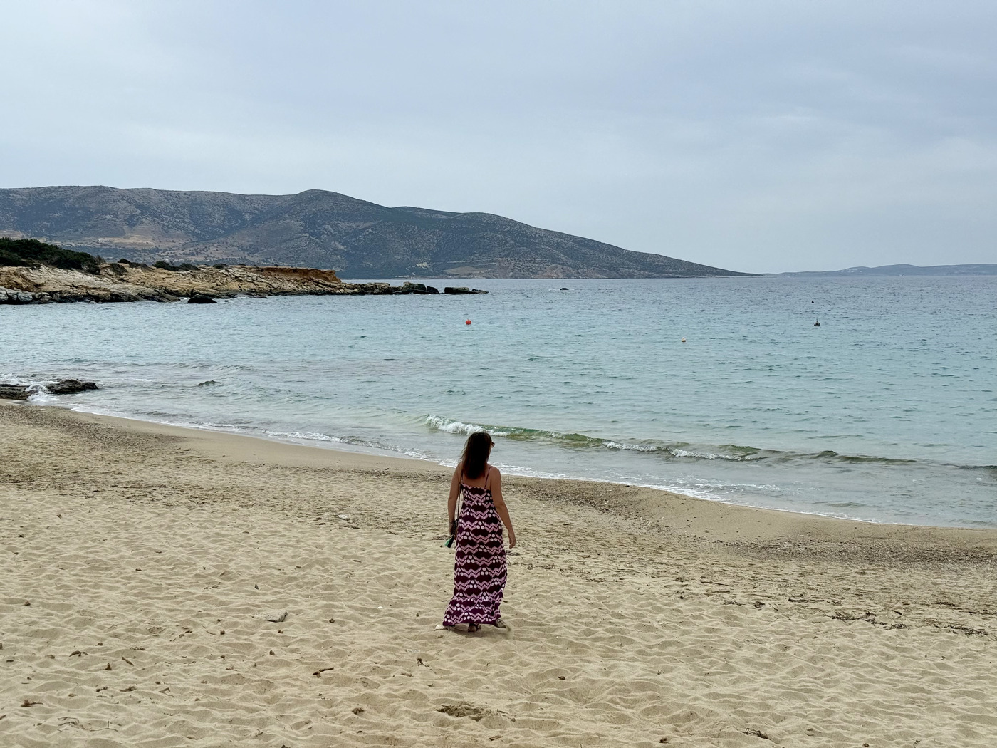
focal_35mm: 48
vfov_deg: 30.3
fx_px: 1382
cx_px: 498
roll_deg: -0.1
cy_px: 374
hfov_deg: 39.7
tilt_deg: -5.3
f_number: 1.78
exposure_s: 1/4587
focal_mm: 6.76
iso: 64
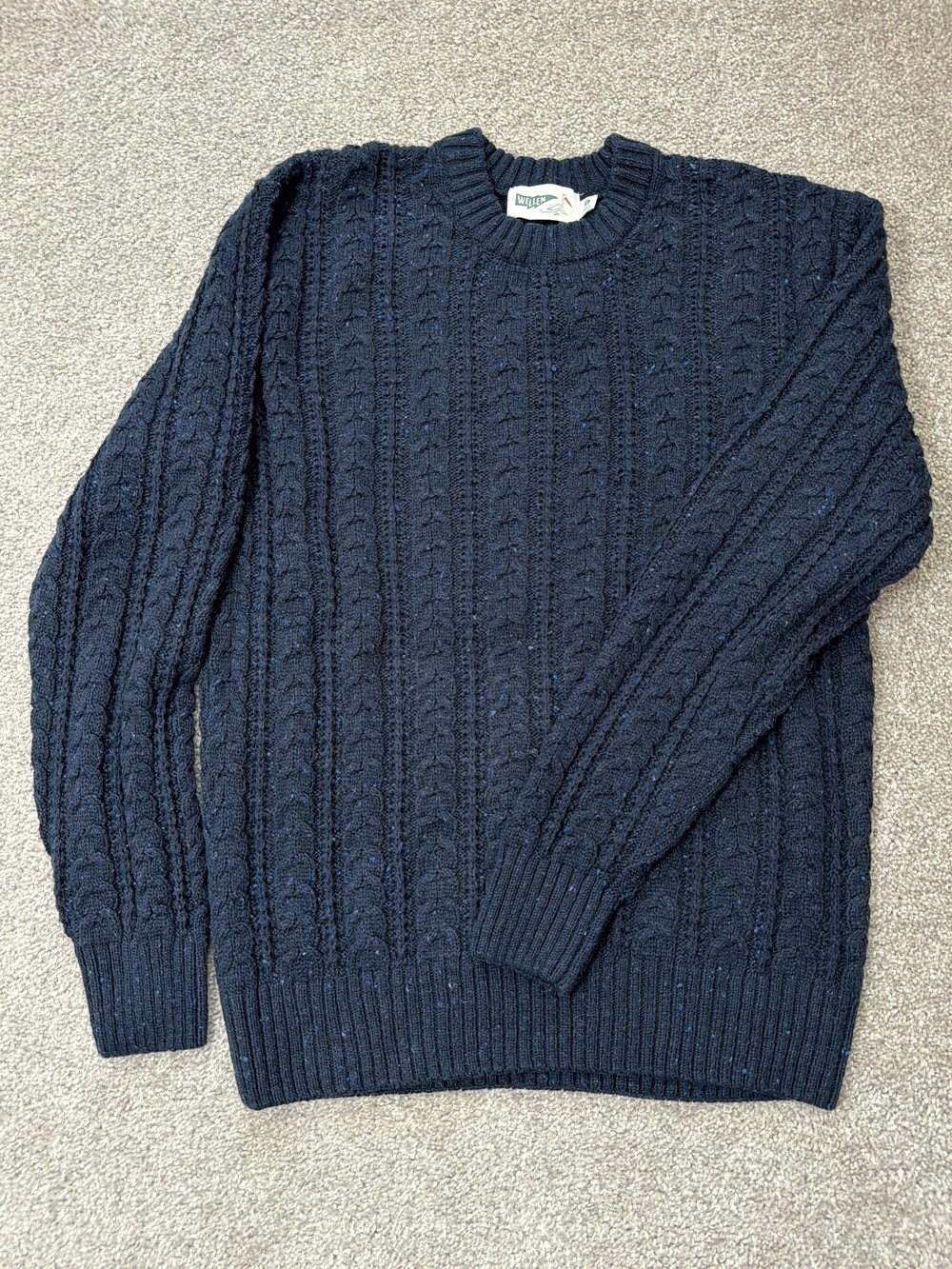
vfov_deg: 71.6
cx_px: 476
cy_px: 634
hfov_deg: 56.8
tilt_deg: -82.6
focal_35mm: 24
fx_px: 880
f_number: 1.78
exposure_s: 1/111
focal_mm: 6.76
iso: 320
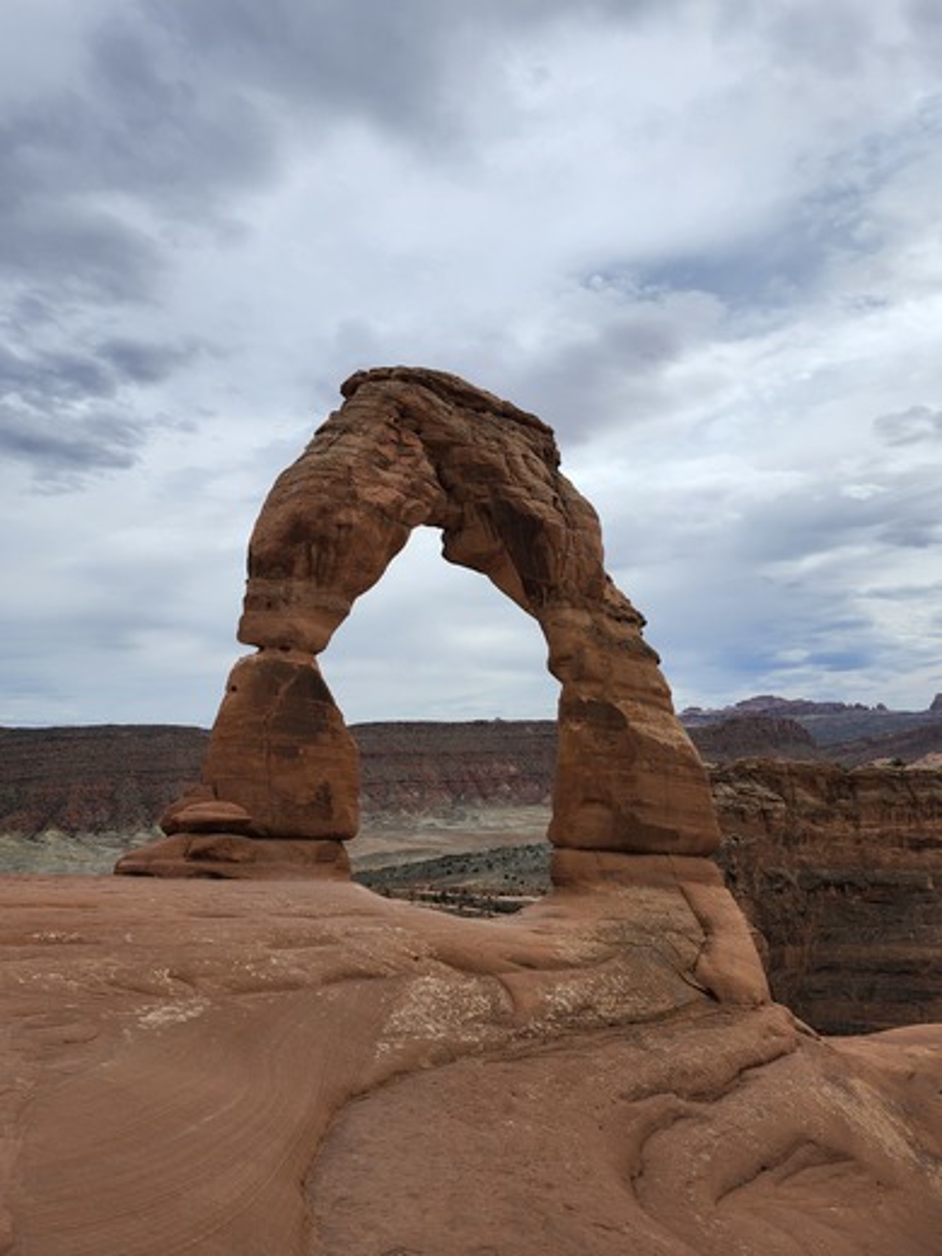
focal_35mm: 23
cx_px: 471
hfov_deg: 58.9
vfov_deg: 73.9
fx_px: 835
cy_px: 628
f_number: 1.8
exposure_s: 1/2874
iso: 25
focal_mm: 5.54
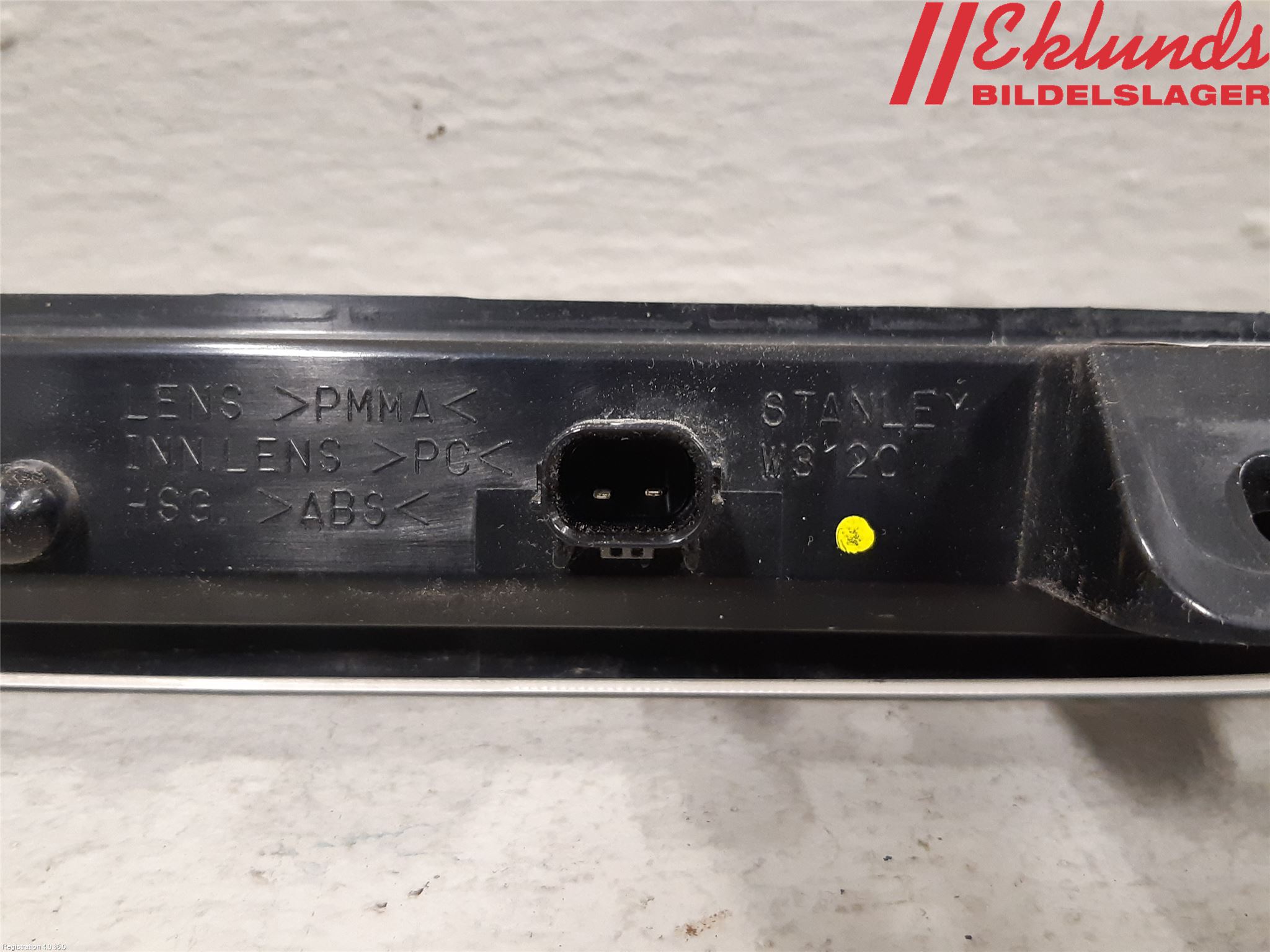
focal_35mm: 26
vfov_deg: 53.1
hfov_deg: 67.3
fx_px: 954
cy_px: 476
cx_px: 635
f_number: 1.7
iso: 250
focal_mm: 3.93
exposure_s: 1/33
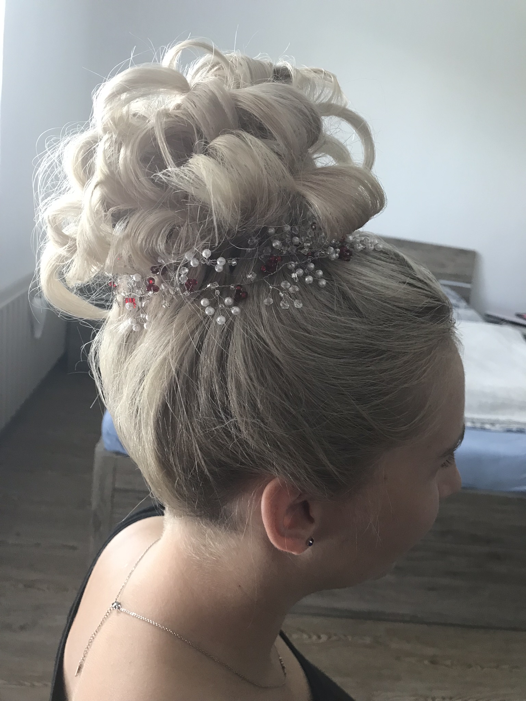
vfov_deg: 63.4
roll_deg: -9.5
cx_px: 263
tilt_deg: -15.7
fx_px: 567
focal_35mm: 28
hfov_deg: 49.7
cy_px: 350
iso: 50
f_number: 1.8
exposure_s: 1/17
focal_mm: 3.99
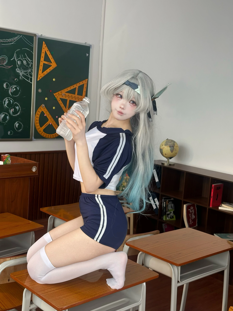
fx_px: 233
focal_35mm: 26
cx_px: 116
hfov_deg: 53.1
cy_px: 156
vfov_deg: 67.3
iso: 125
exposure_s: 1/60
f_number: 1.5
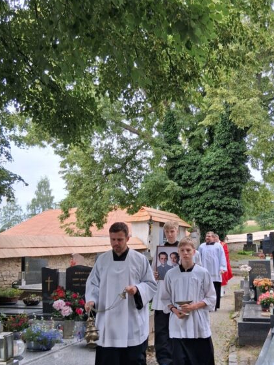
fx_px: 380
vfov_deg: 50.6
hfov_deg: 39.5
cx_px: 159
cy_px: 236
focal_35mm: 36
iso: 25
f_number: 1.8
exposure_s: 1/100
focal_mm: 3.98
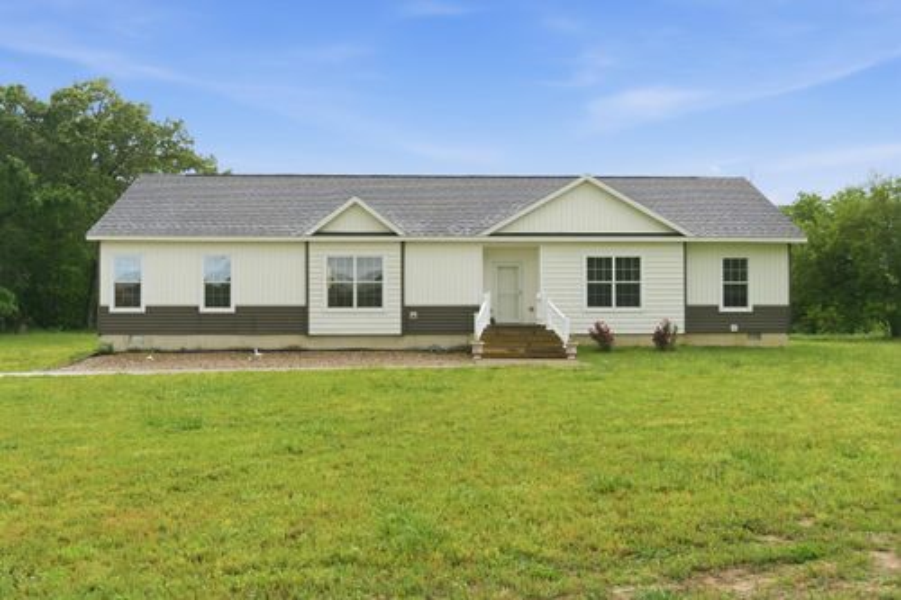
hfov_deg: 61.9
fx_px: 751
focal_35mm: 30
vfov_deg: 43.6
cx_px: 450
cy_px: 300
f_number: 9
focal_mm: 30
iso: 320
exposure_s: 1/125
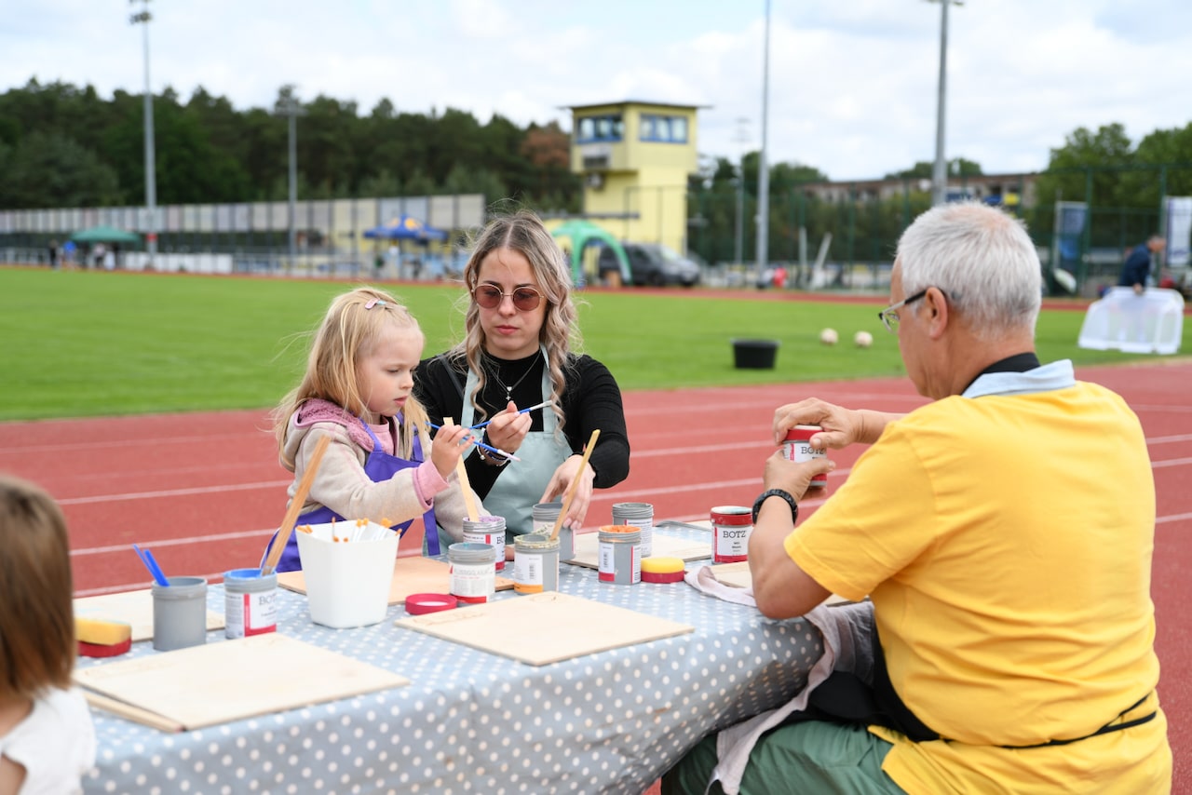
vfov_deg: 27.0
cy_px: 398
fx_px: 1656
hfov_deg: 39.6
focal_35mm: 50
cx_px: 596
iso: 140
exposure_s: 1/1250
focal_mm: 50
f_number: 2.8
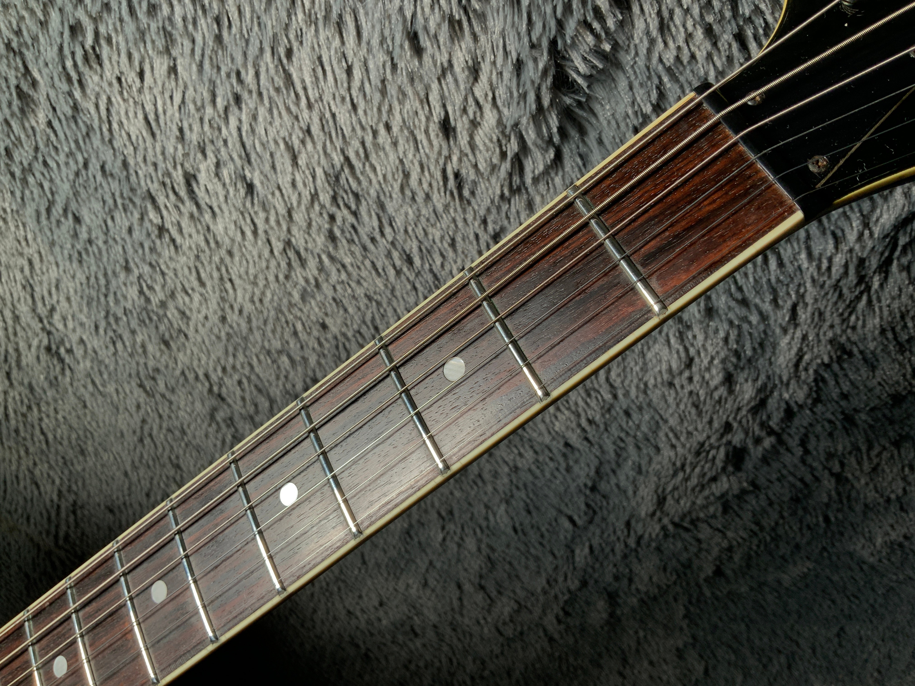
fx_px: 767
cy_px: 343
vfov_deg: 48.2
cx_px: 458
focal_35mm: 29
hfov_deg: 61.7
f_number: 1.8
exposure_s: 1/104
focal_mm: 3
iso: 20
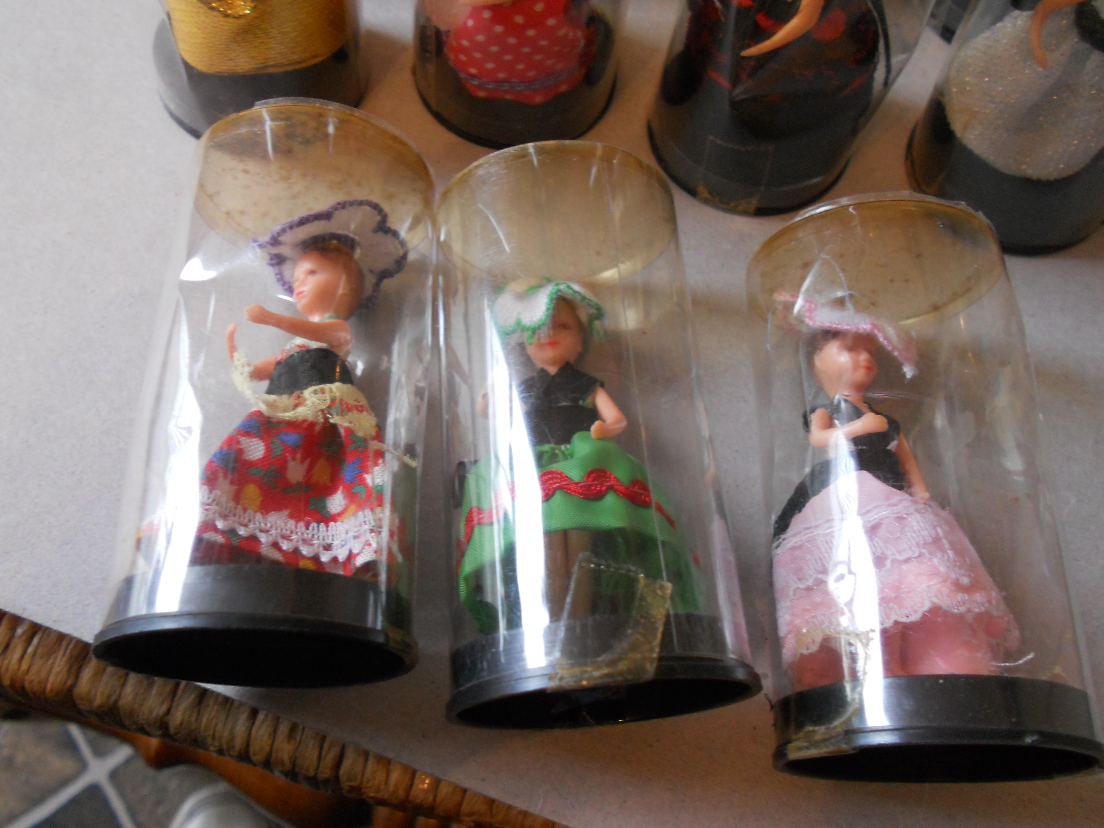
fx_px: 1021
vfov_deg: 44.2
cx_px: 552
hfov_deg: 56.8
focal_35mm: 32
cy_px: 414
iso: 320
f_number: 3.5
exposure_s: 1/30
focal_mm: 5.8
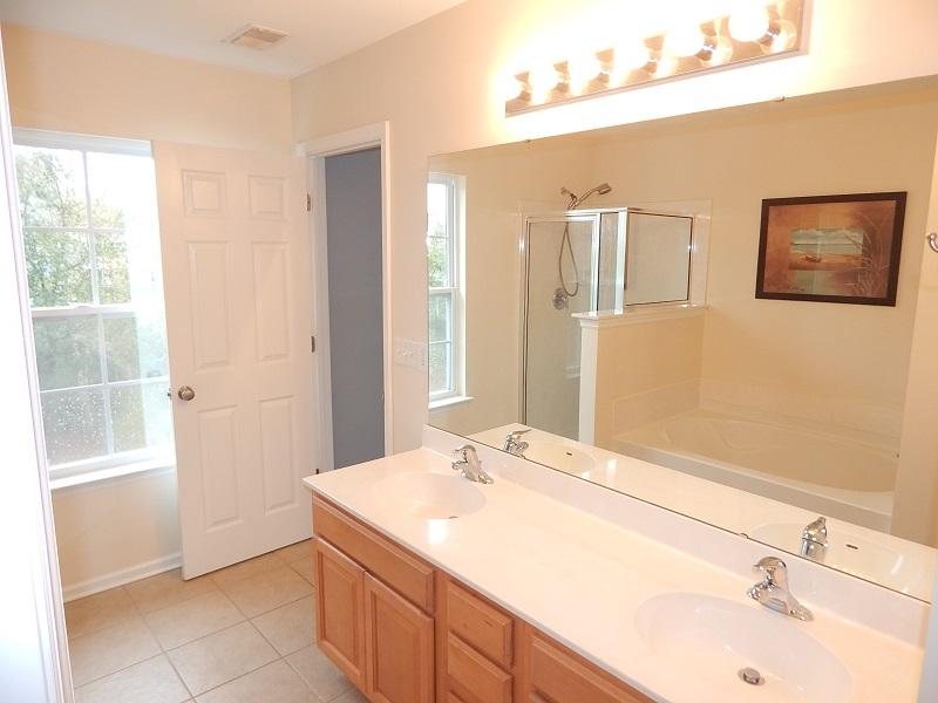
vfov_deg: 61.1
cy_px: 352
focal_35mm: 22
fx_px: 596
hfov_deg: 76.4
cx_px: 469
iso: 125
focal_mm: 4
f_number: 3
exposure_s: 1/30
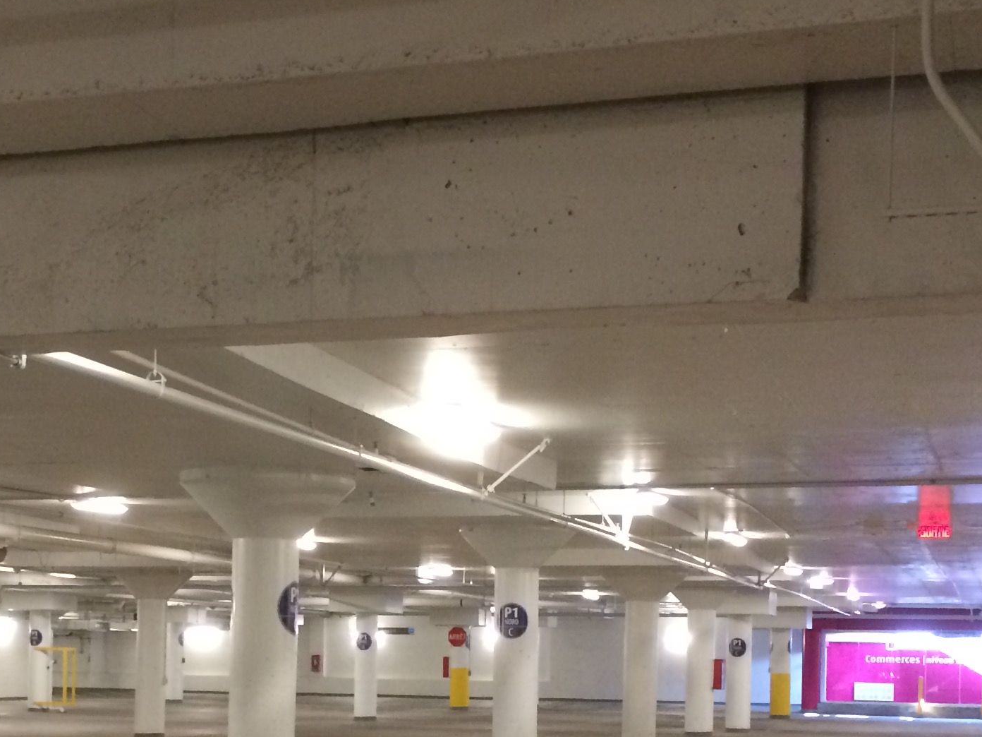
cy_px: 664
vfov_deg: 21.1
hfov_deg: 28.2
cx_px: 264
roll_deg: -0.6
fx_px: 1929
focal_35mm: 68
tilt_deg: +0.0
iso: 250
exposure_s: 1/30
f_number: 2.2
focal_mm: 4.15
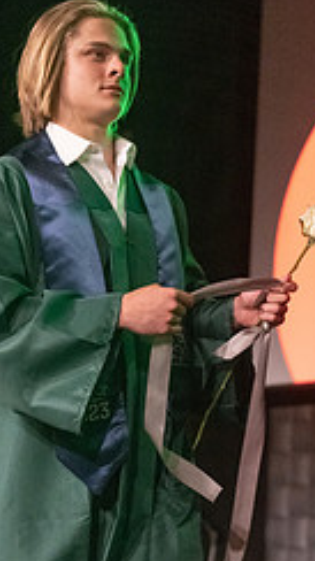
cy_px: 356
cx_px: 143
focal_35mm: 135
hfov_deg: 9.0
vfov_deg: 15.9
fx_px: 2007
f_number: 2.8
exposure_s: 1/1000
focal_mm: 70
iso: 16000
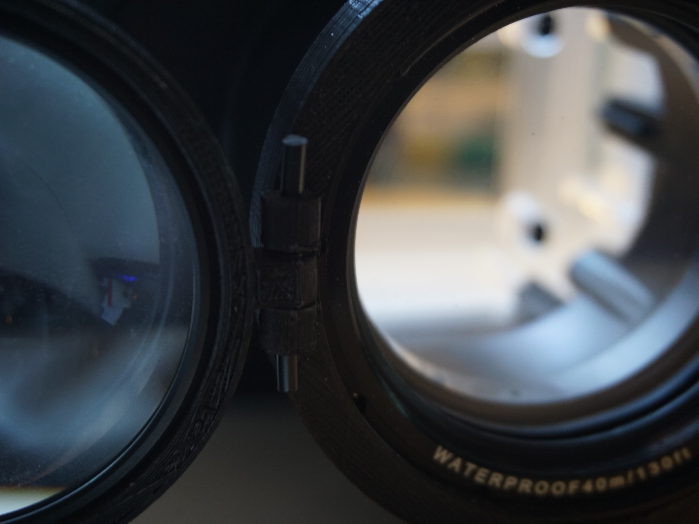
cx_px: 310
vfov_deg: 26.1
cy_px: 265
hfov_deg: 34.3
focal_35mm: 56
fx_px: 1131
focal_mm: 34
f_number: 5
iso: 500
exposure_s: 1/8
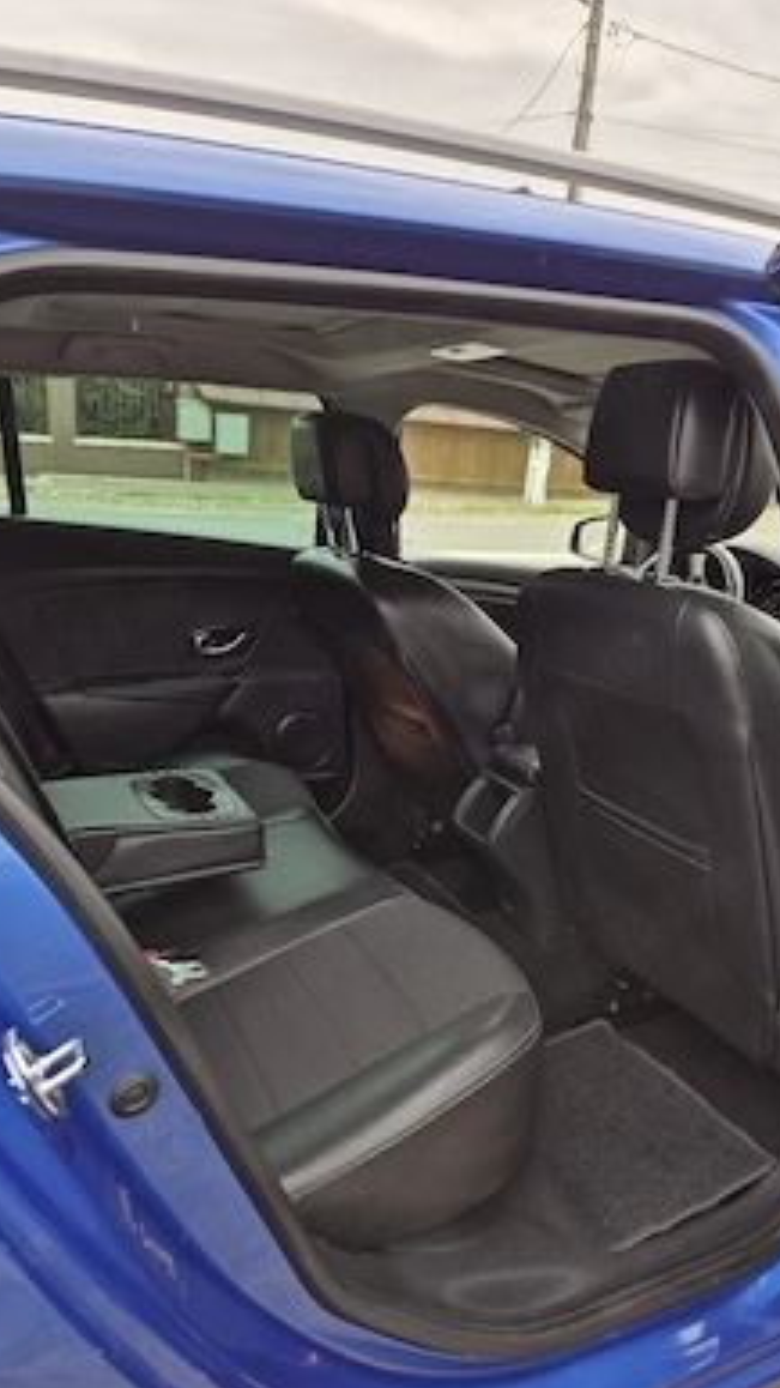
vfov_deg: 71.9
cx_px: 424
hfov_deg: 44.3
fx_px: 956
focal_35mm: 26
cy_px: 705
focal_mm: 5.4
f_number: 1.8
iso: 50
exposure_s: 1/182
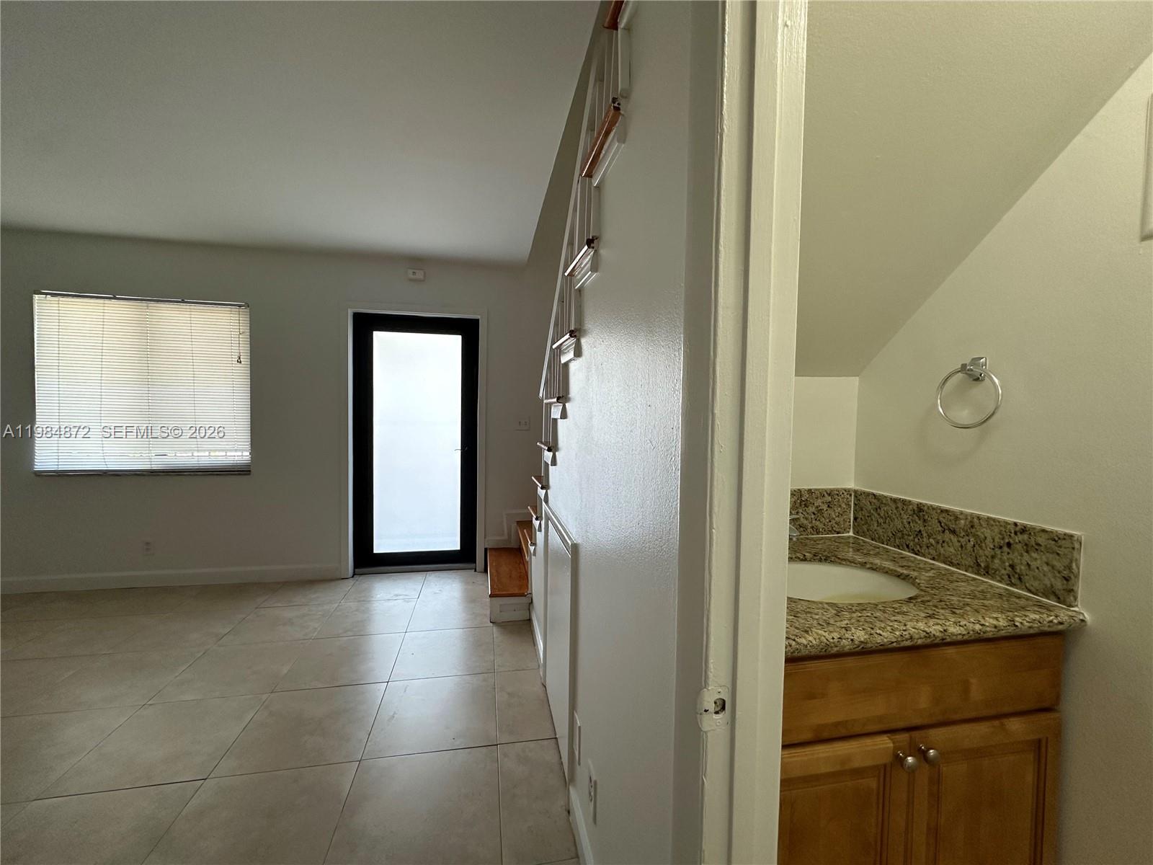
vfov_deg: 85.7
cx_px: 576
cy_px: 432
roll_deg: -1.5
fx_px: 466
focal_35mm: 14
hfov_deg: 102.1
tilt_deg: -3.3
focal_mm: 2.22
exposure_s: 1/120
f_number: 2.2
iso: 125
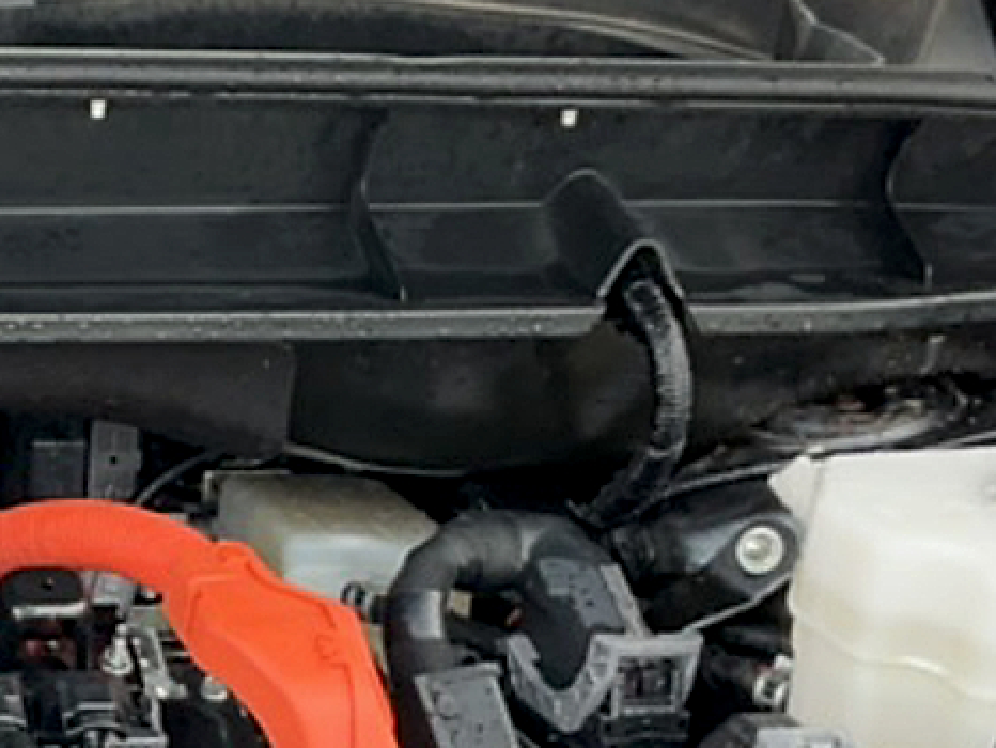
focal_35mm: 103
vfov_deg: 14.2
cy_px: 712
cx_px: -231
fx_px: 2965
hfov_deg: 18.0
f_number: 1.8
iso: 32
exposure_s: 1/183
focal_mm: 3
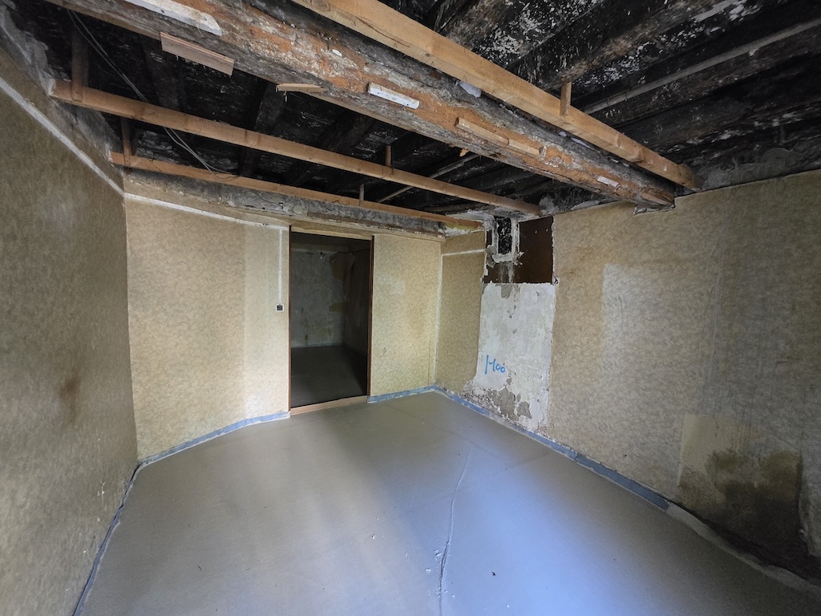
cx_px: 410
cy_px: 308
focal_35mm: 13
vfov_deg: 89.9
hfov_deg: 106.2
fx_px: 308
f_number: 2.2
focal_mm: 1.7
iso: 1000
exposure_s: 1/50
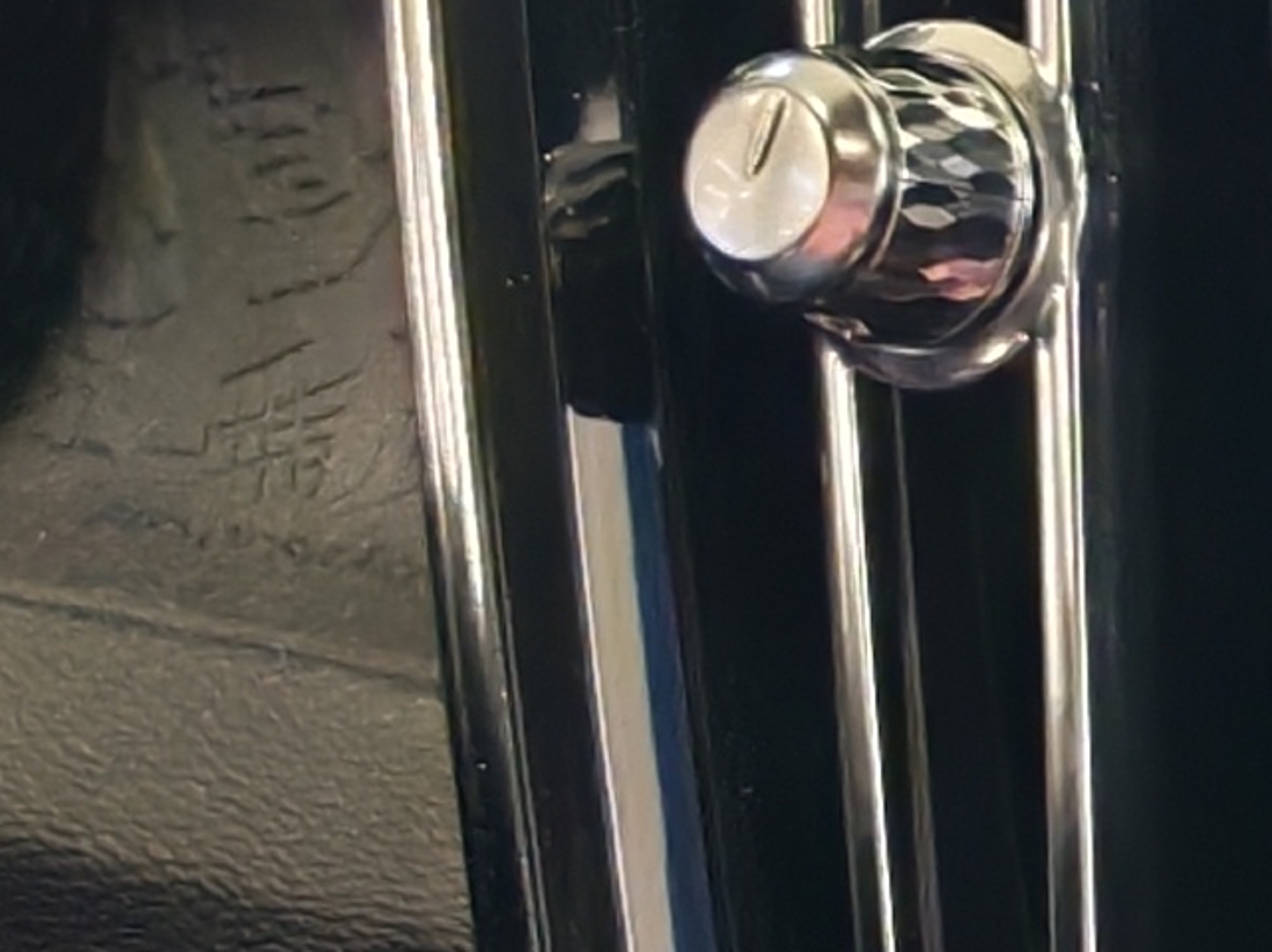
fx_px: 7749
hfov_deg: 8.5
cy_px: 1025
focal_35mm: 211
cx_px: 3195
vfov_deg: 7.0
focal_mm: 6.12
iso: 1600
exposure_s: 1/50
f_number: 1.9
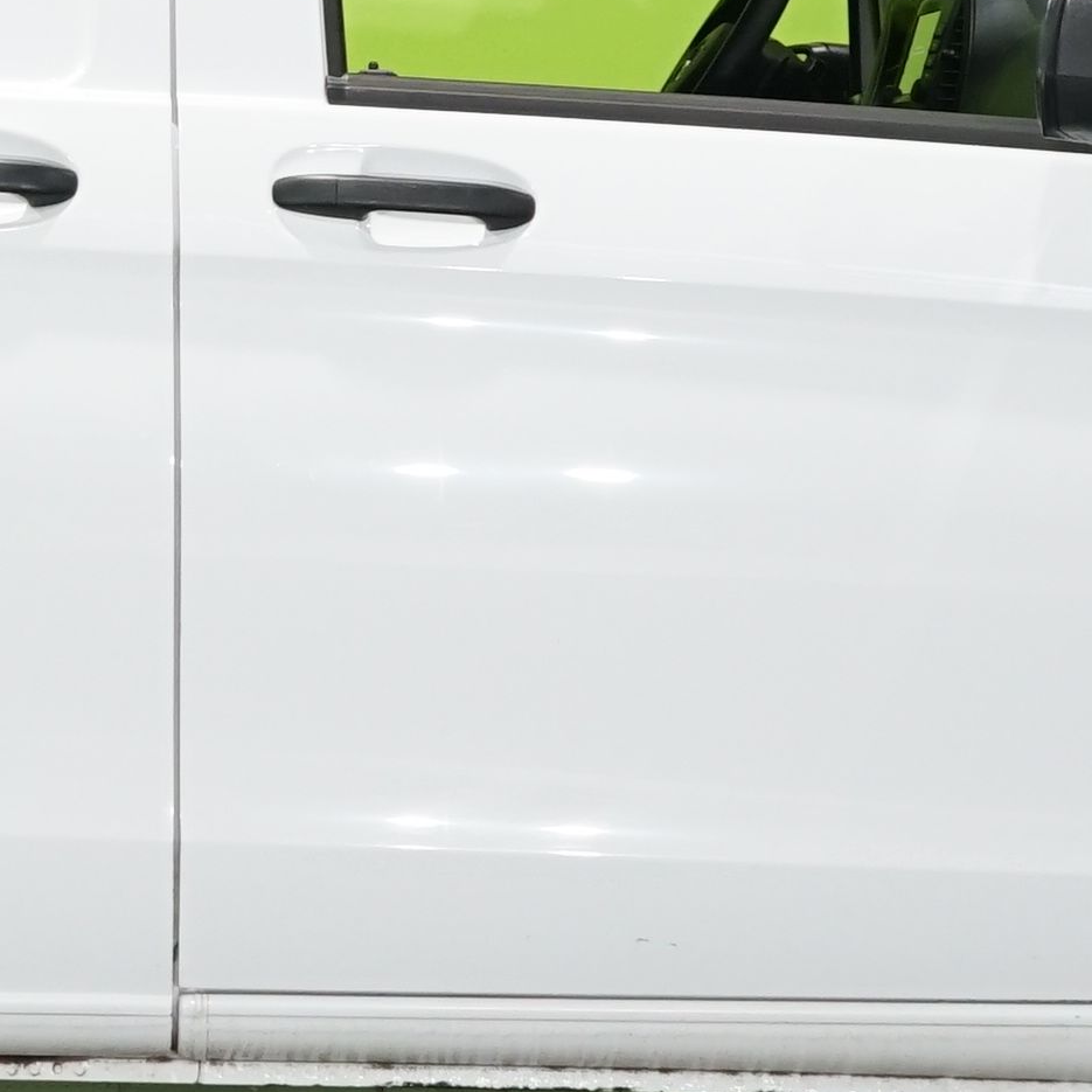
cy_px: 151
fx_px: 6032
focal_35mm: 169
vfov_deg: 10.3
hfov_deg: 10.2
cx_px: -123
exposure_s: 1/30
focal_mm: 31
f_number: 5.6
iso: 800
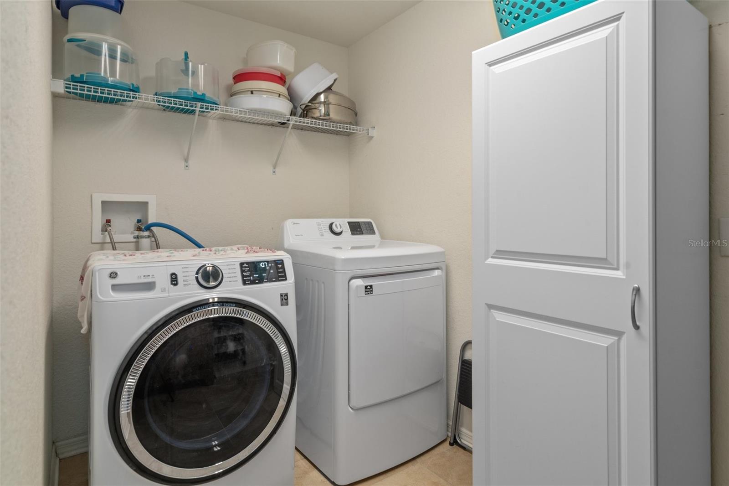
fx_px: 385
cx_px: 364
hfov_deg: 86.9
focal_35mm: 19
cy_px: 243
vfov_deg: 64.5
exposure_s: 1/4
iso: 320
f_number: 8
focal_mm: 19
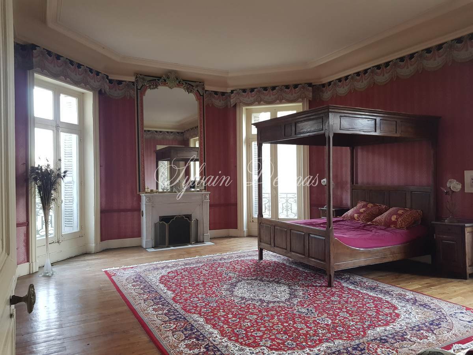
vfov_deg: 53.1
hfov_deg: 67.3
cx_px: 236
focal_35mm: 26
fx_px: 355
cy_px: 178
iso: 250
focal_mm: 4.3
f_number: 1.7
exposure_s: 1/33
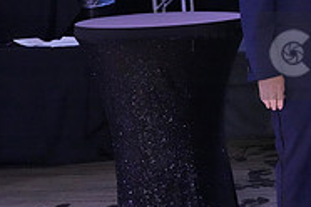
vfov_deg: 12.2
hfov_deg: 16.9
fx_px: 967
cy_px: 56
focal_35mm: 112
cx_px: 438
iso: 12800
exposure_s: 1/400
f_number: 5.6
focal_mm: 36
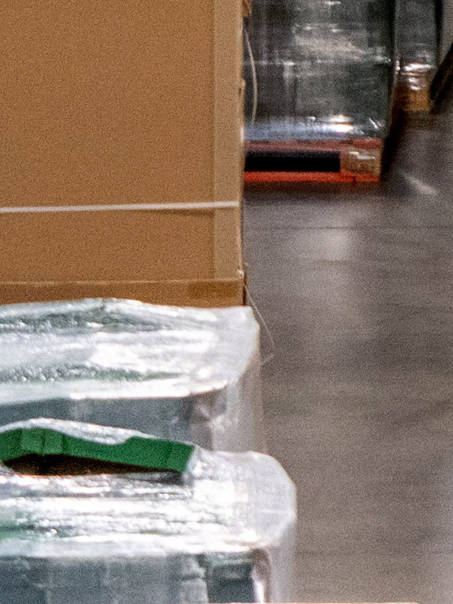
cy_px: -659
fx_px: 12176
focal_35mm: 698
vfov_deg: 2.8
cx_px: 1653
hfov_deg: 2.1
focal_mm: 74
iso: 1000
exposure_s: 1/30
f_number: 5.6
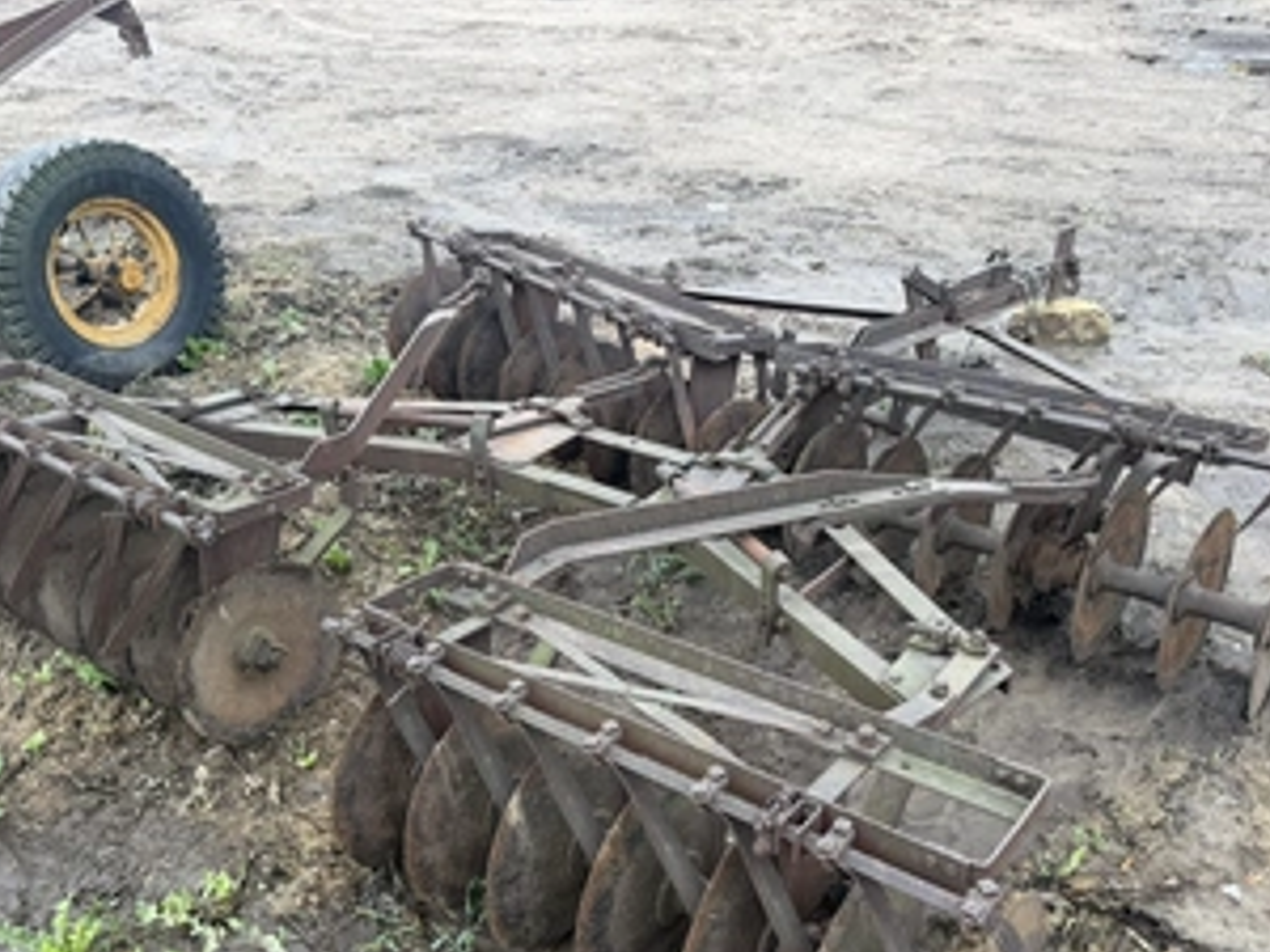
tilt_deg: -29.7
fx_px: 1174
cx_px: 643
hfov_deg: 56.8
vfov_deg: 43.6
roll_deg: +4.4
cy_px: 630
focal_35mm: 32
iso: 80
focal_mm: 6.76
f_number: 1.78
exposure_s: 1/589
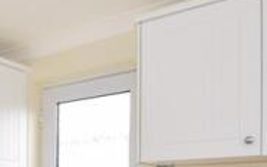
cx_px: -94
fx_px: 400
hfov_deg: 28.8
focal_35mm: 55
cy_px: 206
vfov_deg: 21.7
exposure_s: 1/50
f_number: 7.1
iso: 400
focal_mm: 10
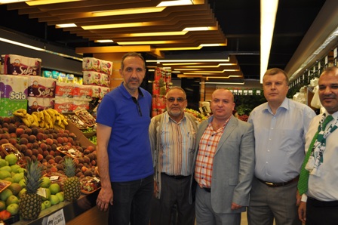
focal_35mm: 33
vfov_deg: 39.9
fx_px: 310
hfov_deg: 57.3
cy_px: 112
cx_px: 169
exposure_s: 1/200
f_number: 3.8
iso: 280
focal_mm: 22
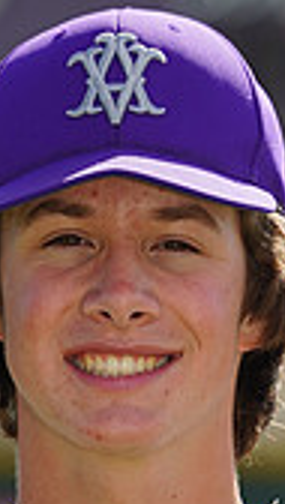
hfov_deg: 1.2
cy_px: 768
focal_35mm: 1050
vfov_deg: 2.1
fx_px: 14050
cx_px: 138
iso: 100
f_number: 8
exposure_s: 1/250
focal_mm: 291
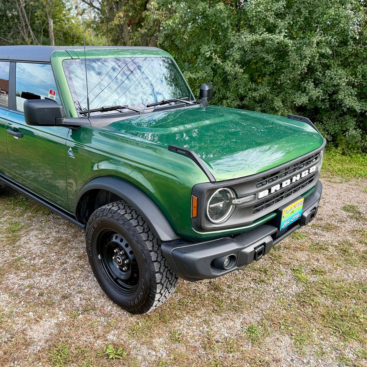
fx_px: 348
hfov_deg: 55.2
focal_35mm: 29
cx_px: 144
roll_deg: -0.6
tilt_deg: -19.7
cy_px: 184
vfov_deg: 55.6
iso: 80
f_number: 1.78
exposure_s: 1/788
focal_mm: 6.76
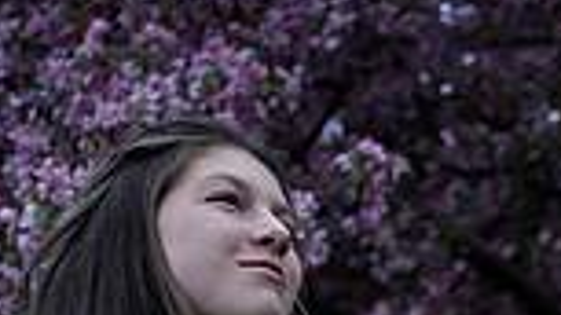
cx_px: 682
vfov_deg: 8.4
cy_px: 566
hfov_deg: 14.9
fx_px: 2067
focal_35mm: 139
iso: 400
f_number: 2.8
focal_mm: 35
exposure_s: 1/500
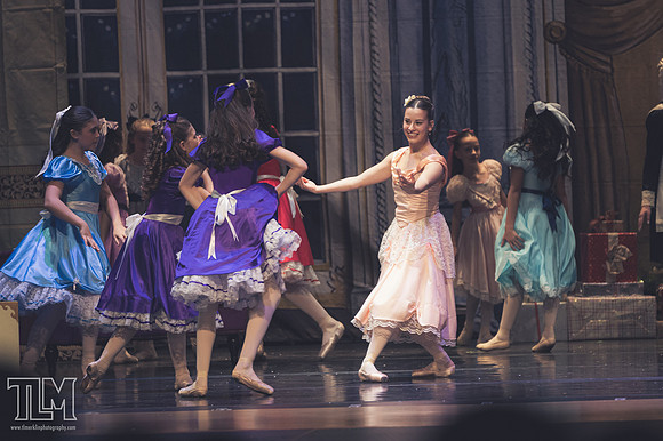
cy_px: 220
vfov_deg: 4.6
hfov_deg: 6.9
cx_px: 332
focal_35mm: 300
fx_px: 5522
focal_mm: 200
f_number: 2.8
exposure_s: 1/320
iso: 640
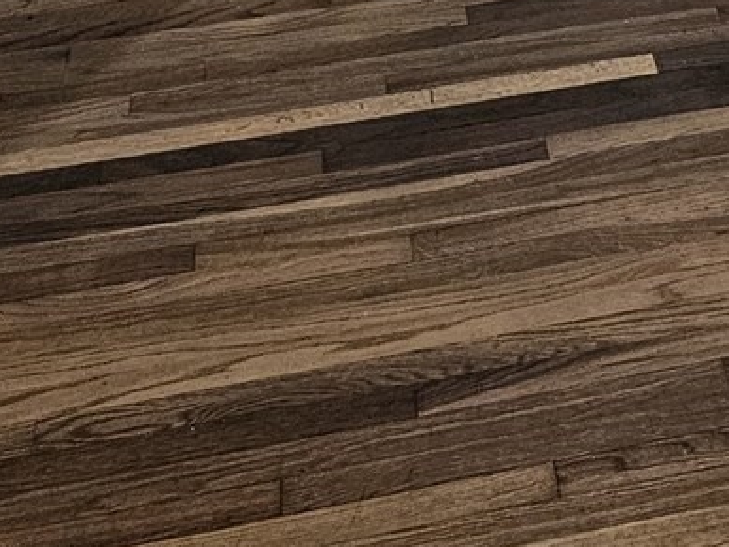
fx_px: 2571
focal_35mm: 122
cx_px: 1161
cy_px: -896
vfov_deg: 10.1
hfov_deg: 14.8
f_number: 1.7
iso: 400
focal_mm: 6.3
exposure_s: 1/120
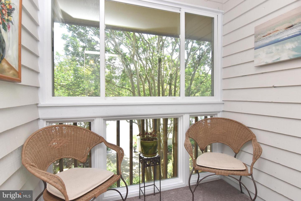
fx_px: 151
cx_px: 150
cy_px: 100
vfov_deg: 67.5
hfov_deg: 90.0
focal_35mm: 18
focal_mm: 12
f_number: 10
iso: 800
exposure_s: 1/200
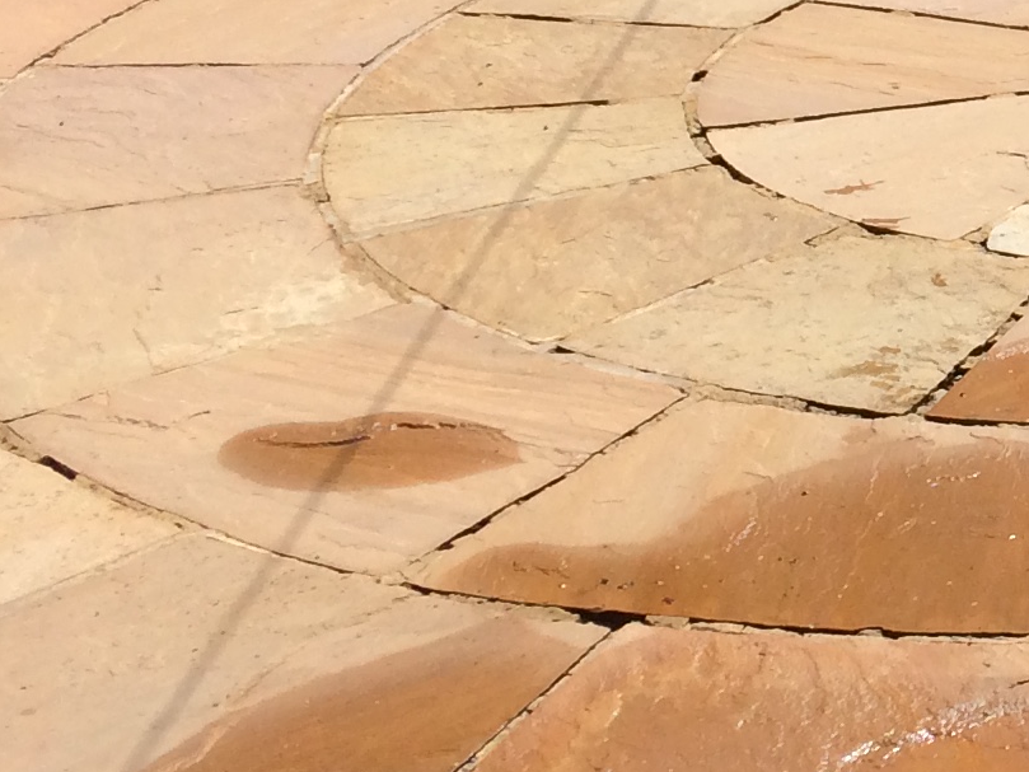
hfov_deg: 15.5
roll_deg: +2.0
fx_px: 3478
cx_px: 1562
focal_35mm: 117
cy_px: -46
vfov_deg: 12.5
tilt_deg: -15.4
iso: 32
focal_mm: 4.15
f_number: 2.2
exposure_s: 1/2933
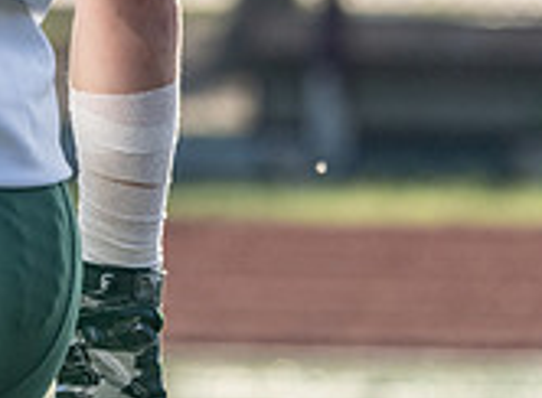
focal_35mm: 1341
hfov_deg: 1.5
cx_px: -33
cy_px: -294
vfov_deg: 1.1
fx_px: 20846
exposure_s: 1/1250
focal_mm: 346
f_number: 8
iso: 800
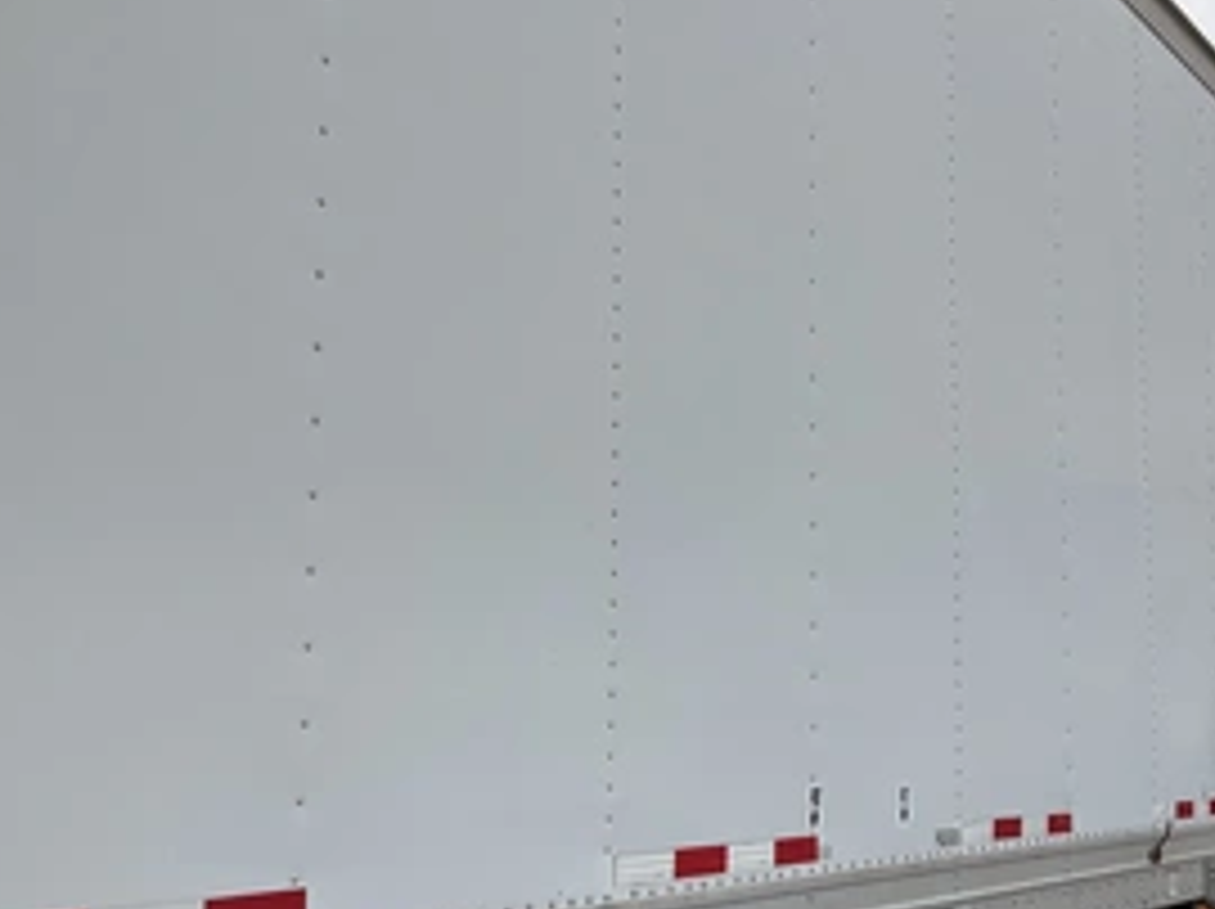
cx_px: 792
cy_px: 567
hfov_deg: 43.4
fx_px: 1508
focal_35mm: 43
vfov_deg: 33.4
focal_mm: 3
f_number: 1.8
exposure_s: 1/2320
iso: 25
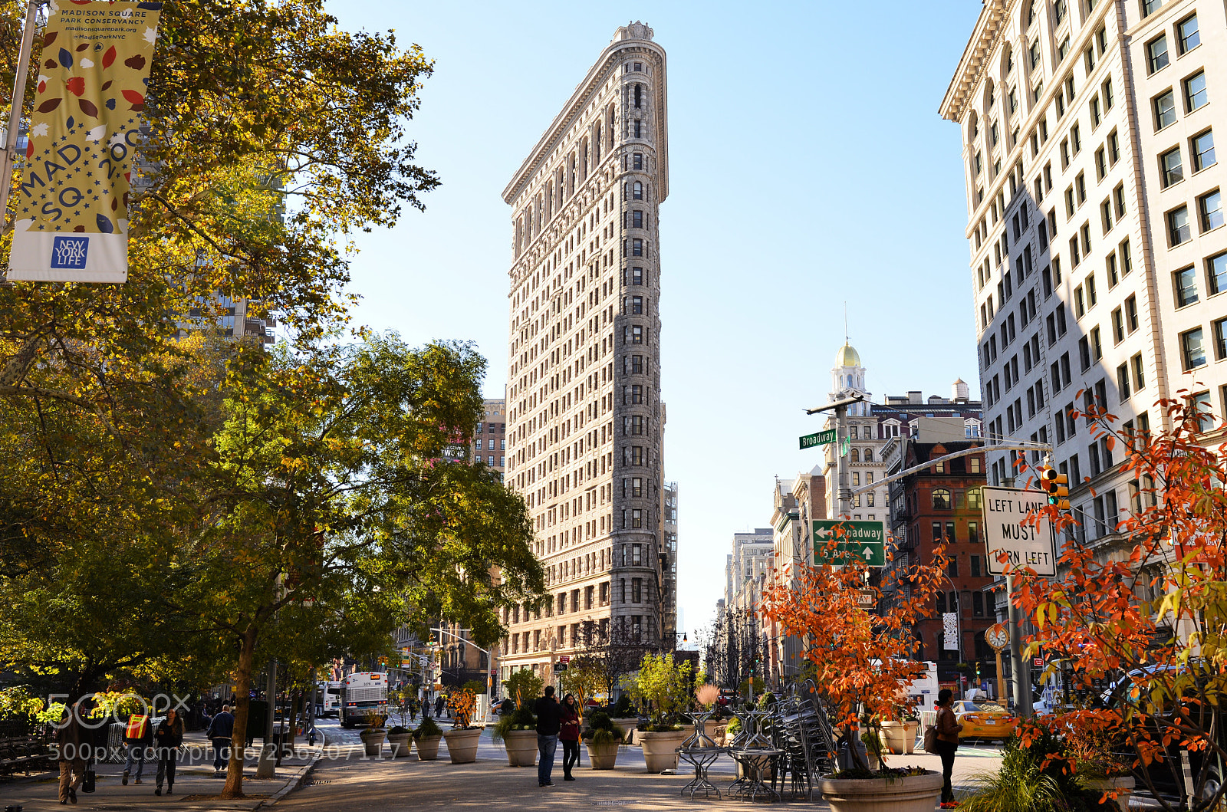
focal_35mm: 35
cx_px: 614
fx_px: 1190
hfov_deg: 54.5
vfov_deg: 37.7
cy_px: 406
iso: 200
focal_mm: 35
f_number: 8
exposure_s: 1/180
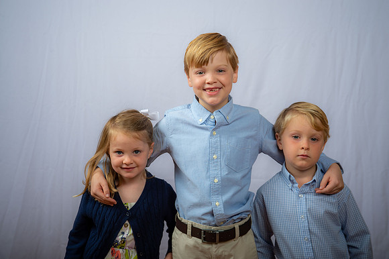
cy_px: 130
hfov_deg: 32.4
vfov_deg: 21.9
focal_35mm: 62
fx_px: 670
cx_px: 194
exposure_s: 1/200
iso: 250
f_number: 6.3
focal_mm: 62
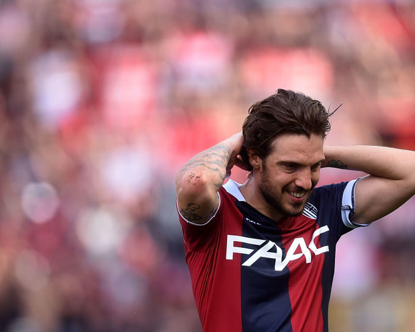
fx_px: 8684
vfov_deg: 2.2
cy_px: 175
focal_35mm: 707
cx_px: 284
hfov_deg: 2.7
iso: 1250
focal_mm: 500
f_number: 5.6
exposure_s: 1/1250
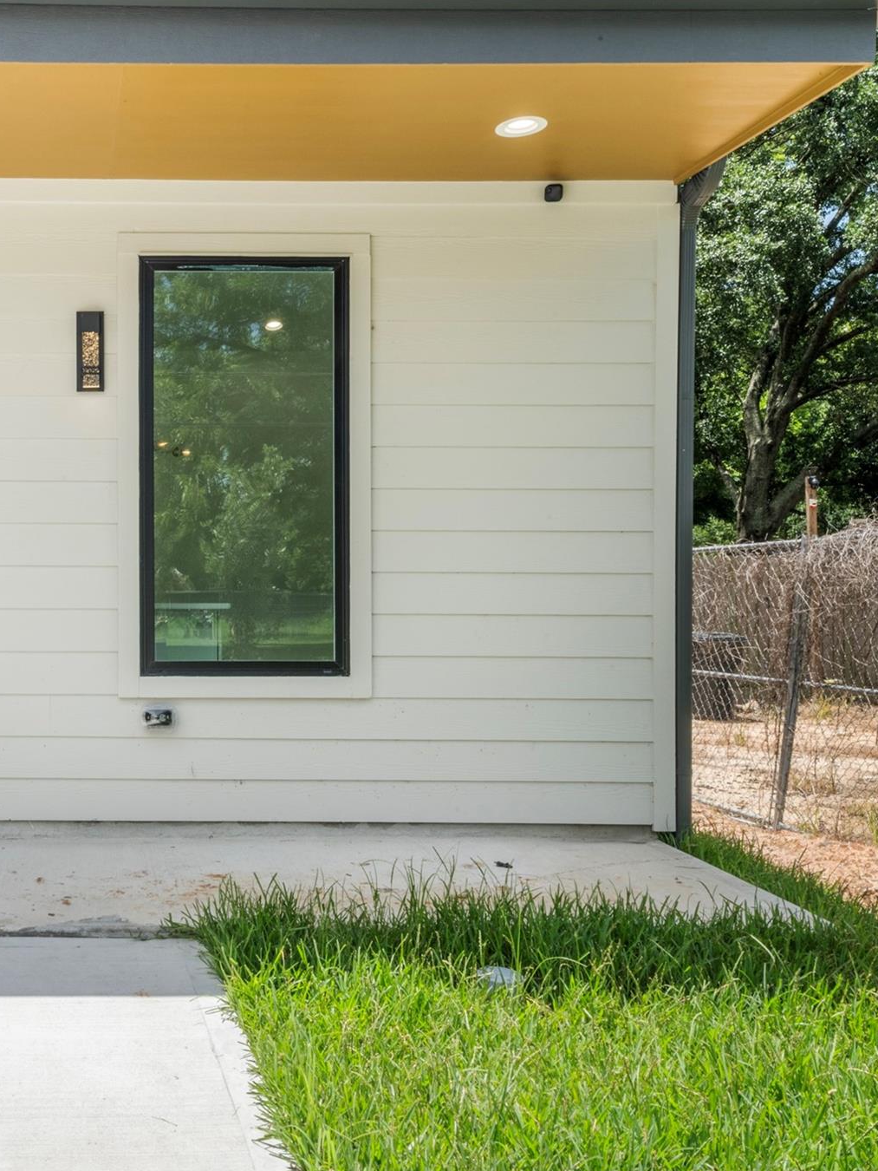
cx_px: 75
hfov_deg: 37.8
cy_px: 590
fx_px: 1183
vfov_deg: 52.6
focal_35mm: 35
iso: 800
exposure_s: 1/25
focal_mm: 24
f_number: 9
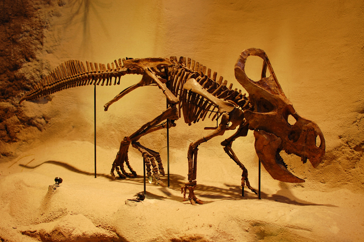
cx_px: 182
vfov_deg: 25.7
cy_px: 121
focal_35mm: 52
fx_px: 530
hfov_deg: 37.9
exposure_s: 1/60
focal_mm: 35
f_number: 2.8
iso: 200
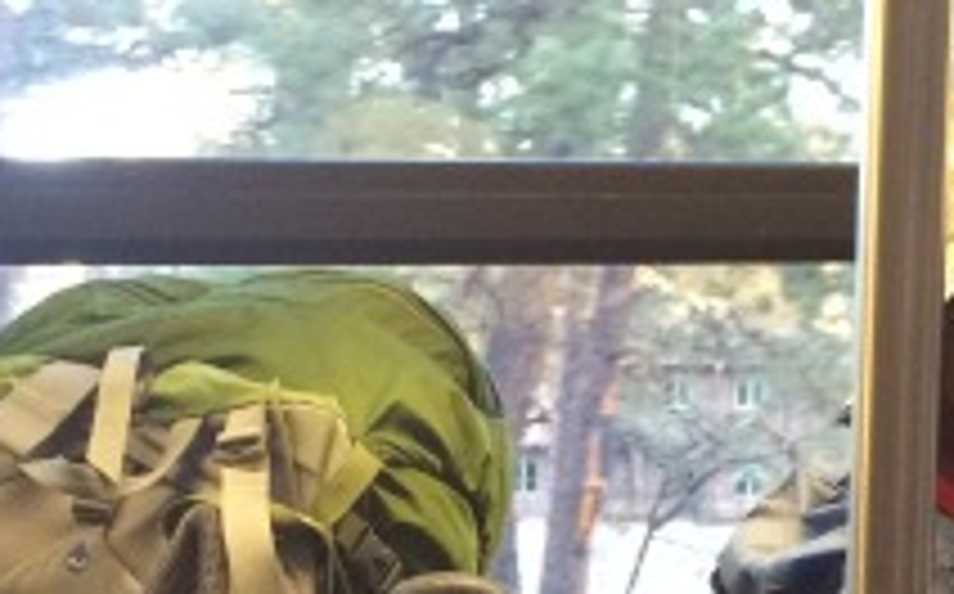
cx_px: 477
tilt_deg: -11.5
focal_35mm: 93
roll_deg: +2.8
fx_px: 2415
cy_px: 760
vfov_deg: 13.5
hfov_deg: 22.3
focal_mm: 4.15
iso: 160
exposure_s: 1/30
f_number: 2.2
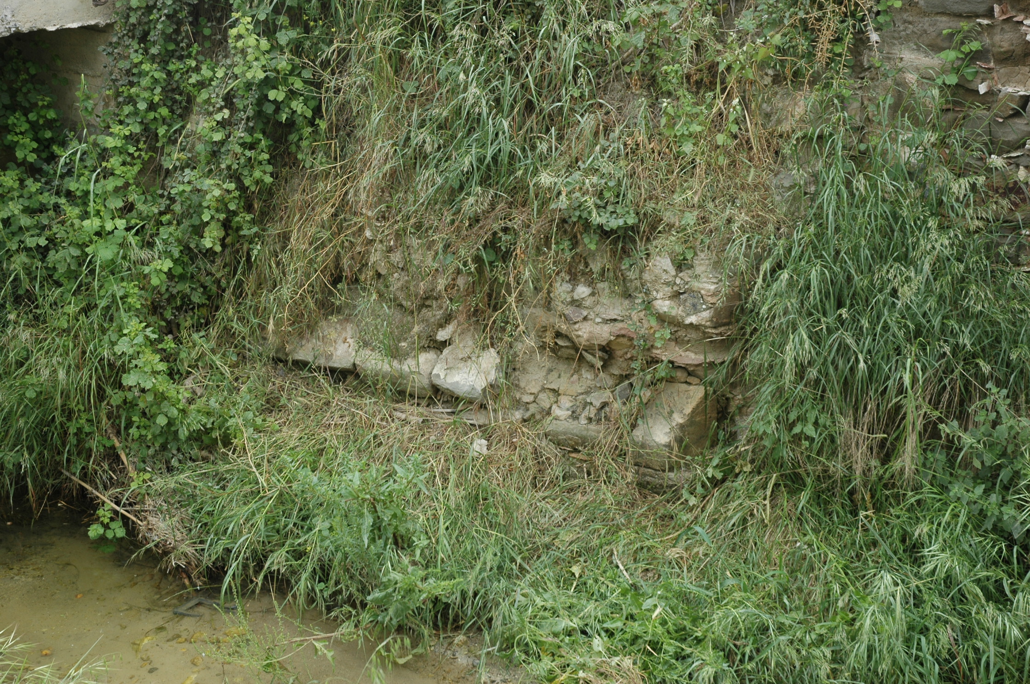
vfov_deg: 22.6
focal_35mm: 60
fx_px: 1715
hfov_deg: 33.4
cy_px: 342
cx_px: 515
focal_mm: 40
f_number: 6.3
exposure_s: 1/160
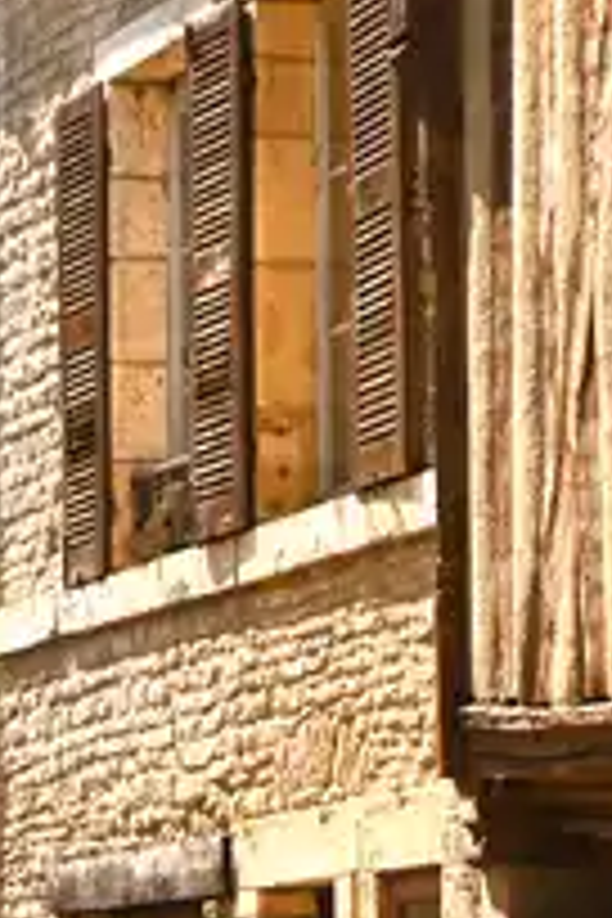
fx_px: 5635
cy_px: 191
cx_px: 652
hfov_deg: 6.2
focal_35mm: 221
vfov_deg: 9.3
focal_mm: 44
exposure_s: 1/200
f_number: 8
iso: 100
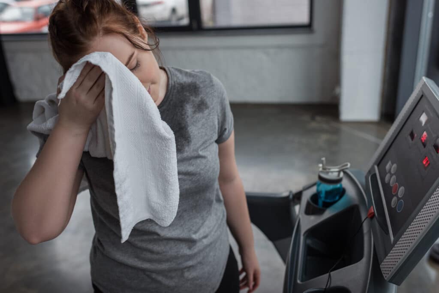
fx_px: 427
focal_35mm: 35
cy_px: 146
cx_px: 220
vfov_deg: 37.9
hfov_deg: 54.4
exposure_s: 1/250
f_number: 3.2
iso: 400
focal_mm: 35
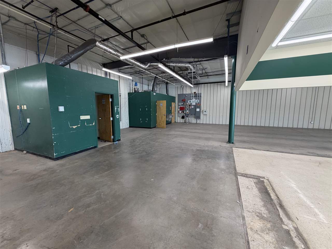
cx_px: 166
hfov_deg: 102.1
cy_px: 124
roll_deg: -0.4
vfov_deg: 85.6
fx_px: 134
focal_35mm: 14
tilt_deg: -5.8
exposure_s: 1/120
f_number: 2.2
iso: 160
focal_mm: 2.22
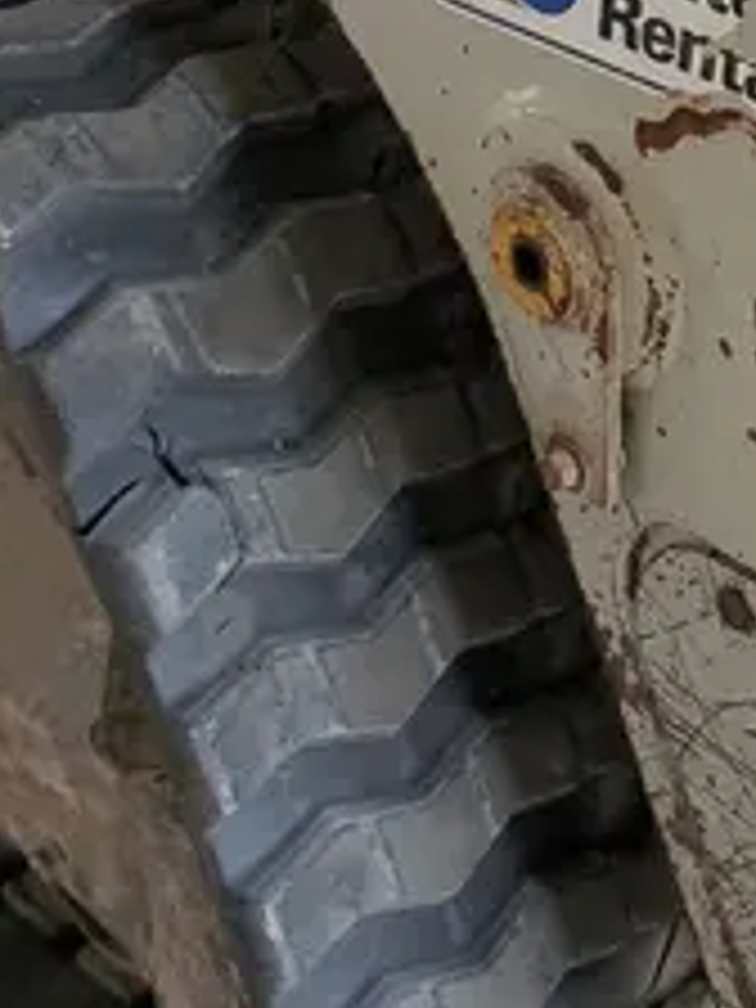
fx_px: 2475
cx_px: 1188
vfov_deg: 21.6
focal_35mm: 85
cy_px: -146
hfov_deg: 15.7
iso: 250
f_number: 2.4
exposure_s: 1/120
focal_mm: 4.3
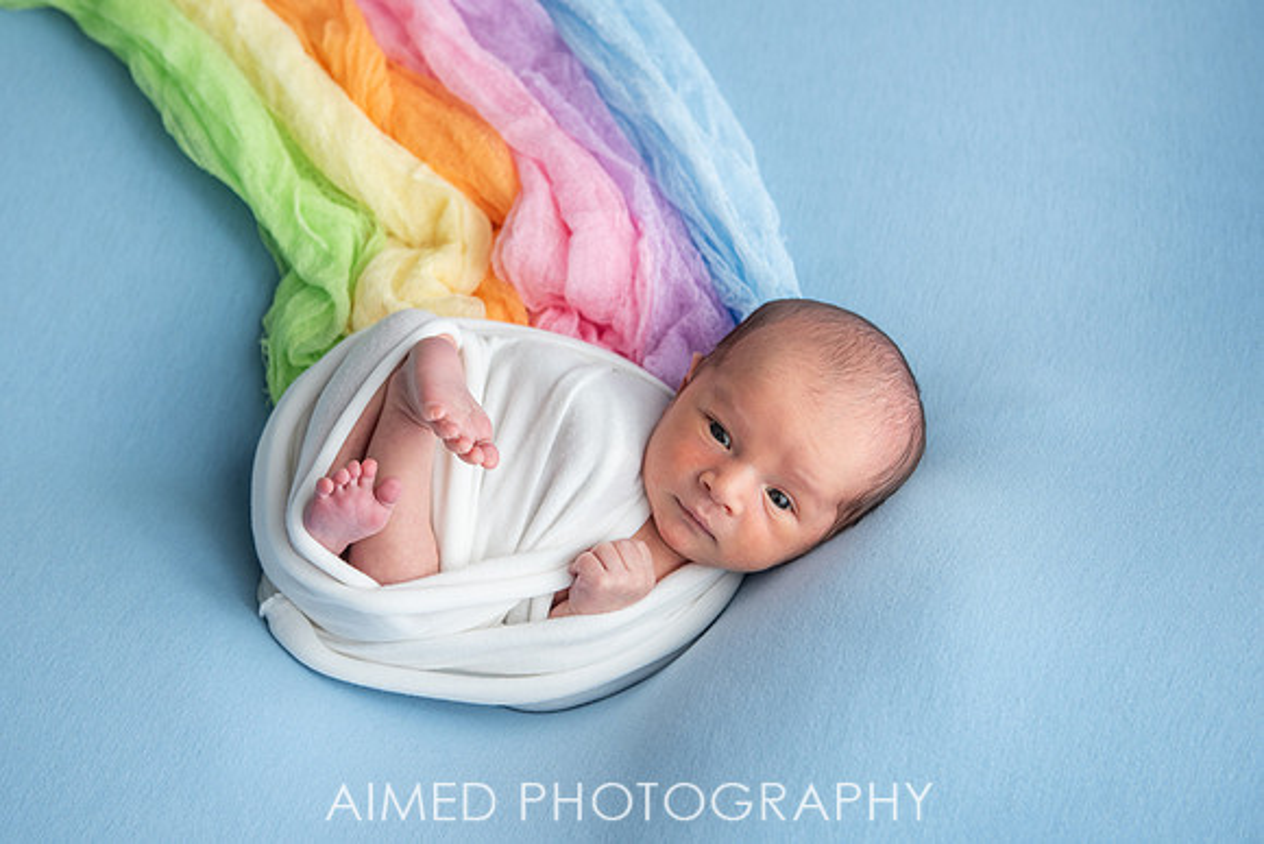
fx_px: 2045
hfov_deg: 34.3
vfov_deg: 23.3
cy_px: 371
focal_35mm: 58
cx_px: 556
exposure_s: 1/160
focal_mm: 52
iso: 250
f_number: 3.5
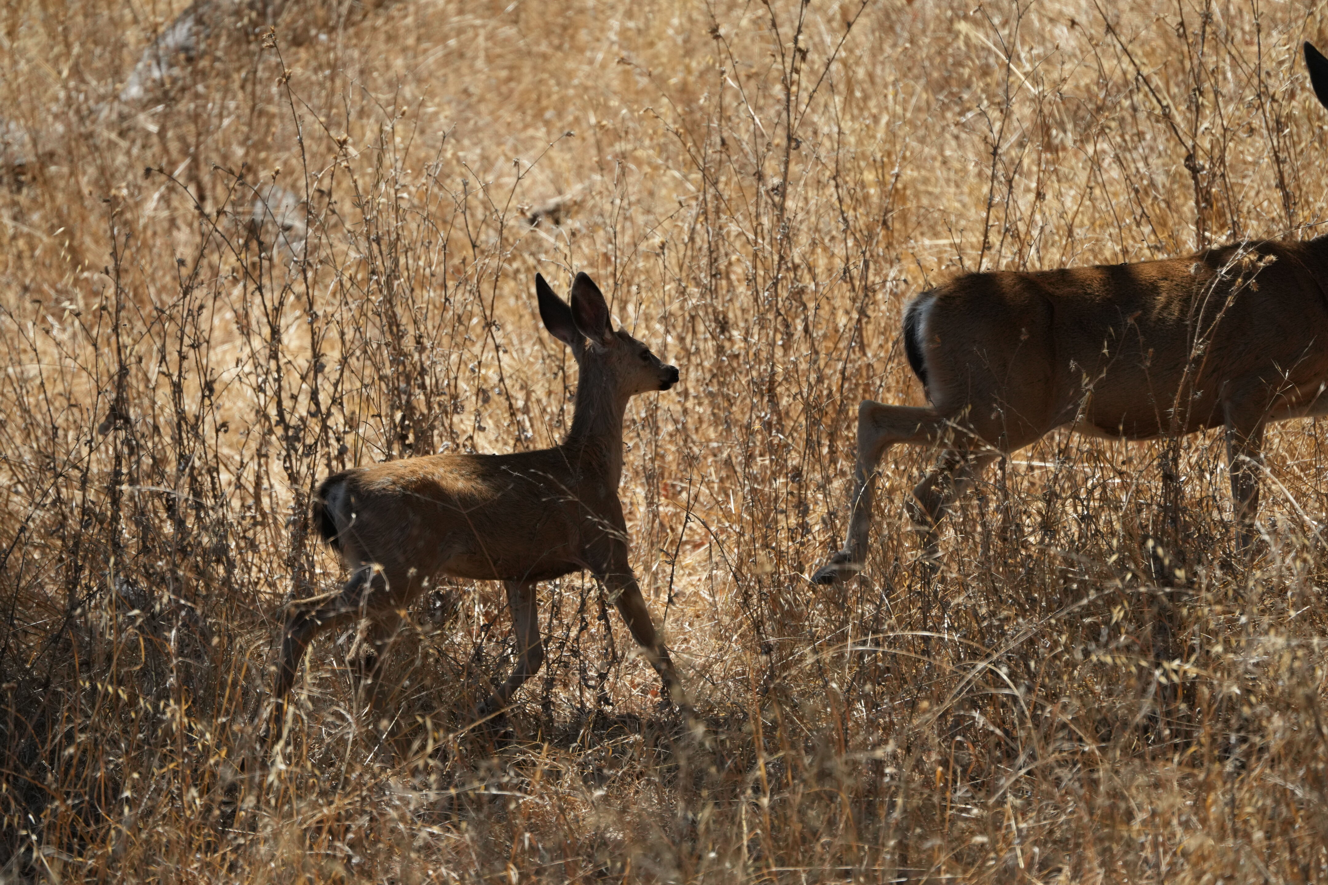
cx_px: 664
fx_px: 14754
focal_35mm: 400
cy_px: 442
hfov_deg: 5.2
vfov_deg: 3.4
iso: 1000
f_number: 6.3
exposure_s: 1/2000
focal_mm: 400
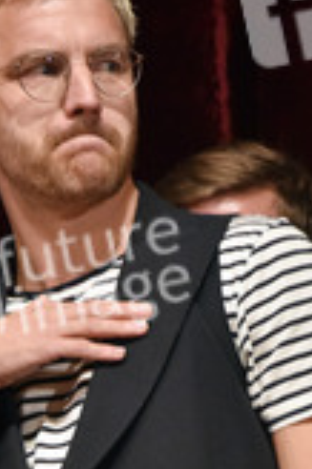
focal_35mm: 512
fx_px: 6670
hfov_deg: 2.7
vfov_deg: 4.0
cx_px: 126
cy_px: 429
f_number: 6.3
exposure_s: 1/100
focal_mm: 210
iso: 2500
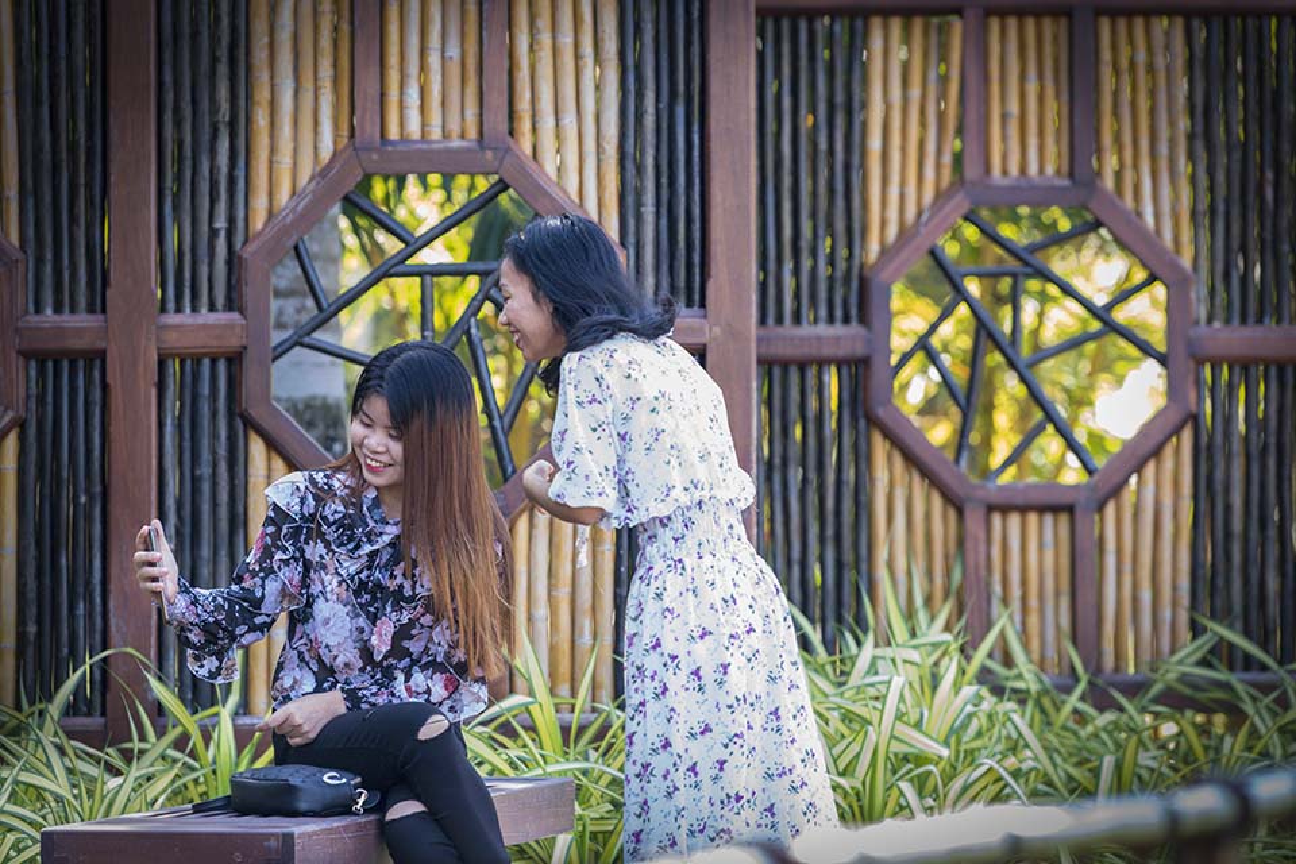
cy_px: 432
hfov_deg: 10.3
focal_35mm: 200
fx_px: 7199
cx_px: 648
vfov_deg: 6.9
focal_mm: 200
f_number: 4
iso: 2800
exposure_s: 1/800
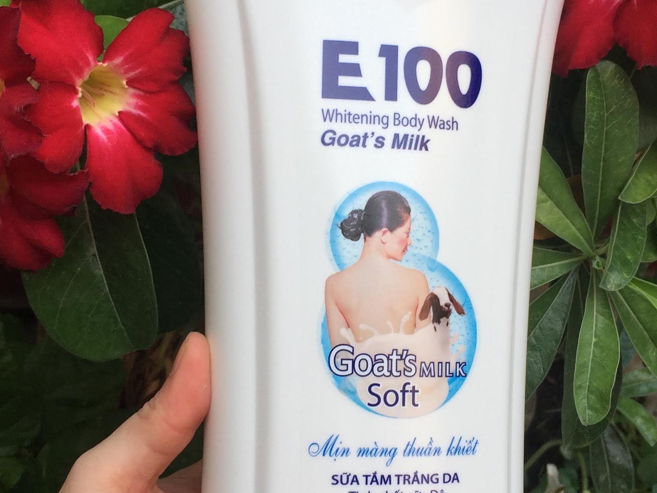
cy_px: 244
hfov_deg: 31.2
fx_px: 1177
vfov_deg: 23.6
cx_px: 357
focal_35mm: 62
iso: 32
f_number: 2.2
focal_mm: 4.15
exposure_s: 1/190
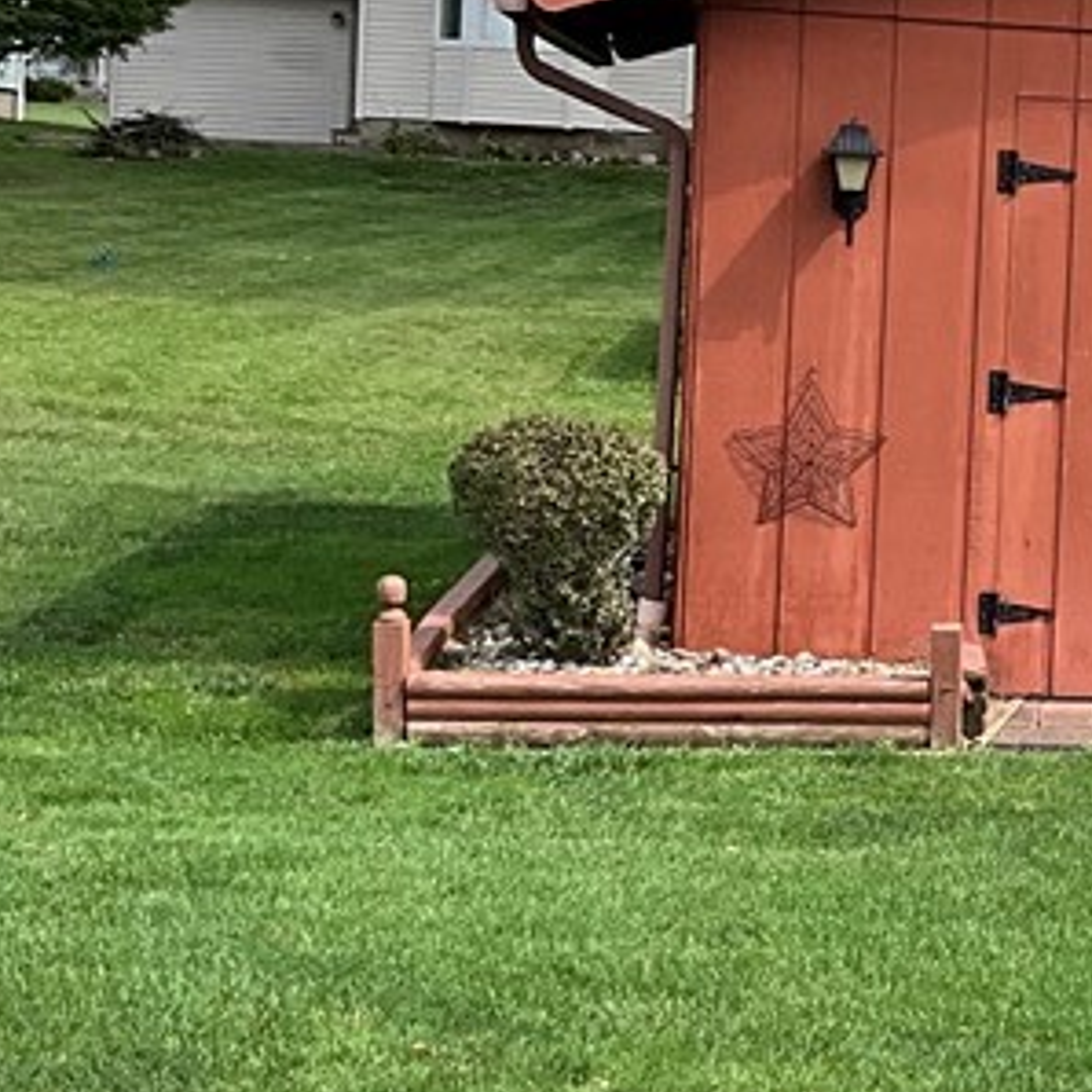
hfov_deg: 18.6
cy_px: 326
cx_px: 1349
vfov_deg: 19.6
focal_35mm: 88
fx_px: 3141
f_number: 1.8
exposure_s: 1/514
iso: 25
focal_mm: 3
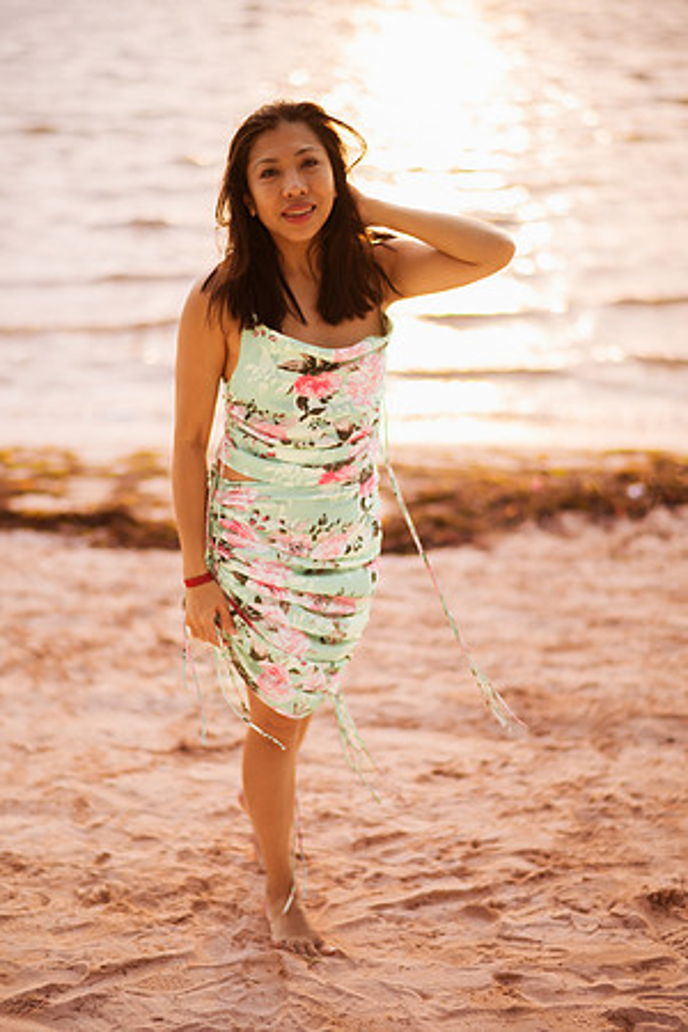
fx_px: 1663
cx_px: 344
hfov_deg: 23.4
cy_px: 516
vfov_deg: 34.5
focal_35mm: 58
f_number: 1.4
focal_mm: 58
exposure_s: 1/2000
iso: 100
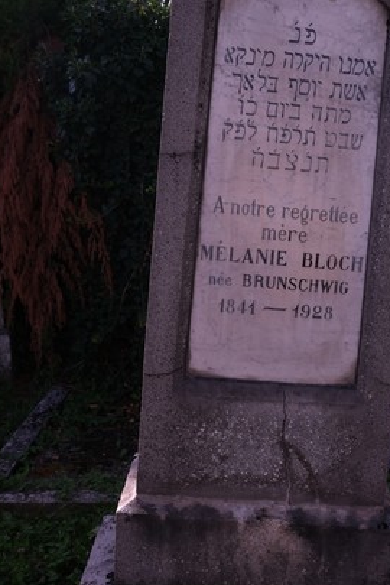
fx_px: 650
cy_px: 292
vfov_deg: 48.5
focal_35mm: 40
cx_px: 272
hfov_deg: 33.0
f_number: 5.6
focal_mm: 18
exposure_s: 1/300
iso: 160
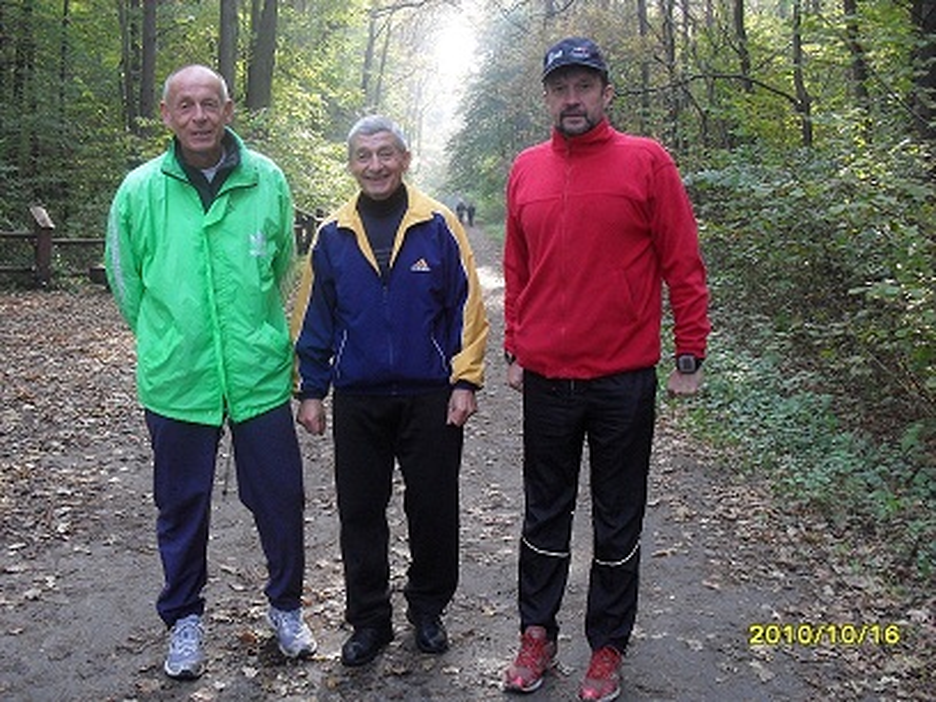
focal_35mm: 38
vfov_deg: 37.7
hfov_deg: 49.0
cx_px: 468
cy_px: 351
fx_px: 1028
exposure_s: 1/45
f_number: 2.8
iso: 100
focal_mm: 6.3
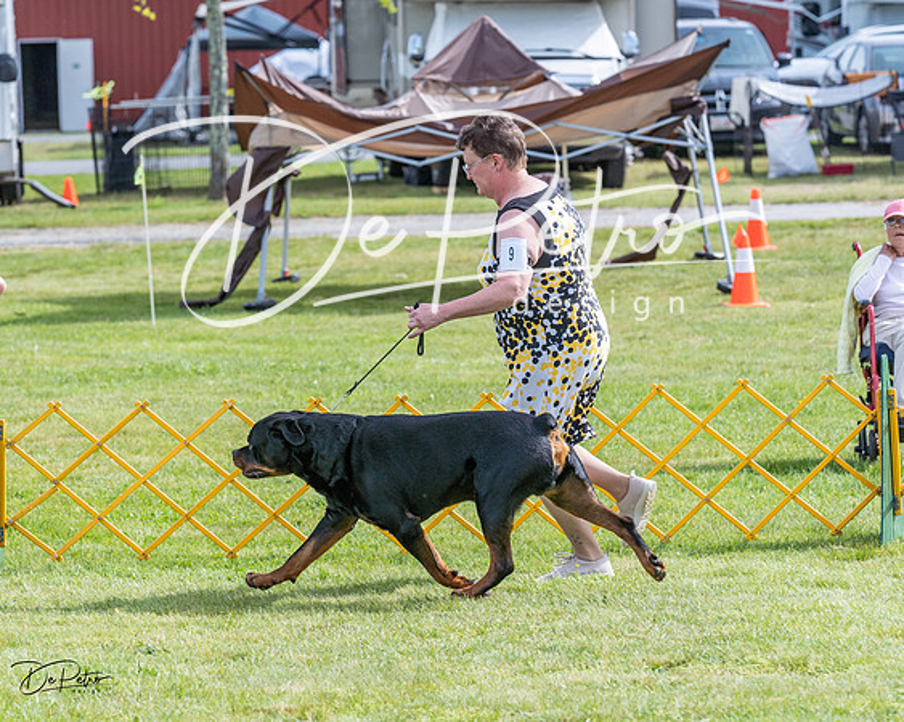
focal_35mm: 175
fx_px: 4693
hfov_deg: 11.0
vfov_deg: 8.8
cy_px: 314
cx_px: 382
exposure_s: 1/1250
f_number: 5.6
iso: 400
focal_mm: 138
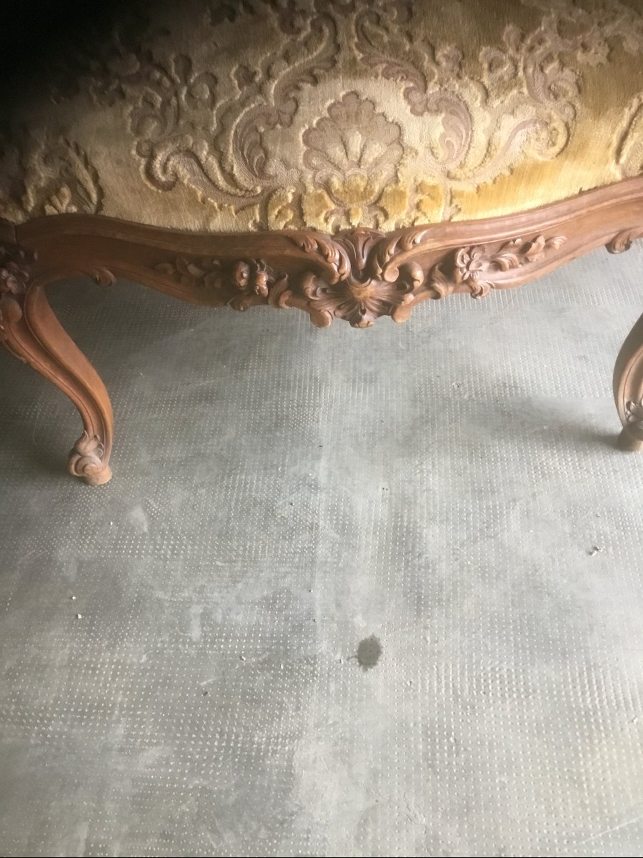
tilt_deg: -46.1
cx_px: 322
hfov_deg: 45.4
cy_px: 429
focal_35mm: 31
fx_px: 768
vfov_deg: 58.4
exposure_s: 1/33
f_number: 2.4
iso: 160
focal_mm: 3.3
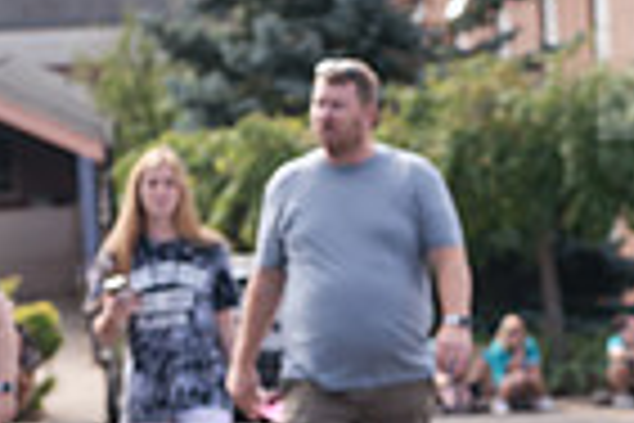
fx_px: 4050
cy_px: 308
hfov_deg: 8.9
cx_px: 463
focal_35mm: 230
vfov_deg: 6.0
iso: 200
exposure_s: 1/500
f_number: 4.5
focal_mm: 56
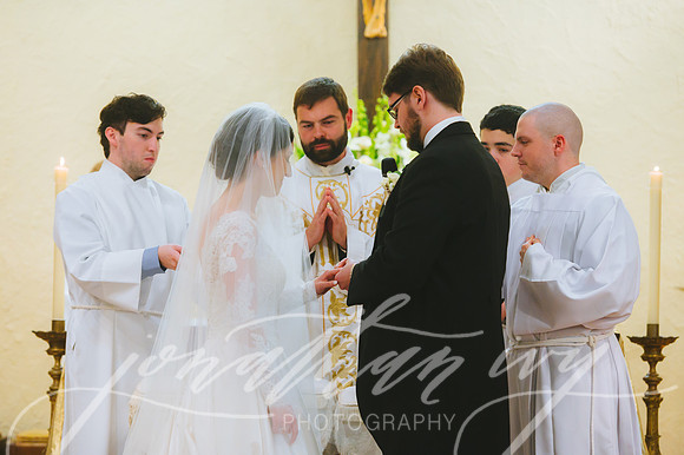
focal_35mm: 145
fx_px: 2753
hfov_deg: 14.2
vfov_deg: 9.5
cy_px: 228
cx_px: 342
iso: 2500
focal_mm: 145
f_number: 2.8
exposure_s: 1/160
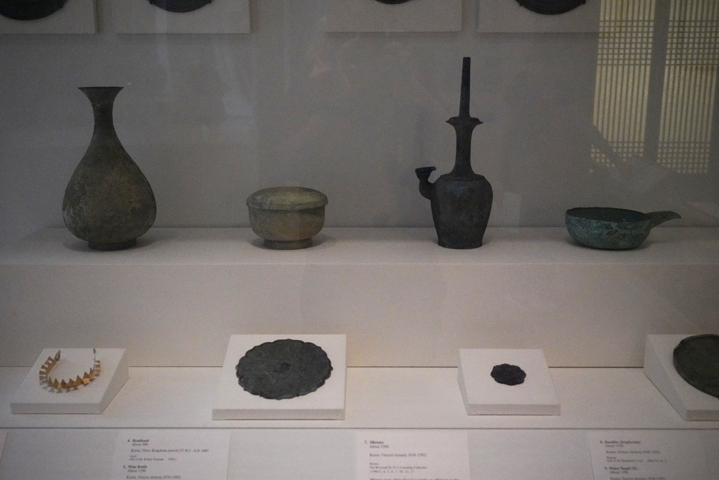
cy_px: 240
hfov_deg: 49.5
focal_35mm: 39
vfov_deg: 34.2
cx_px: 360
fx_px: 779
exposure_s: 1/100
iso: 12800
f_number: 5
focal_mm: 39
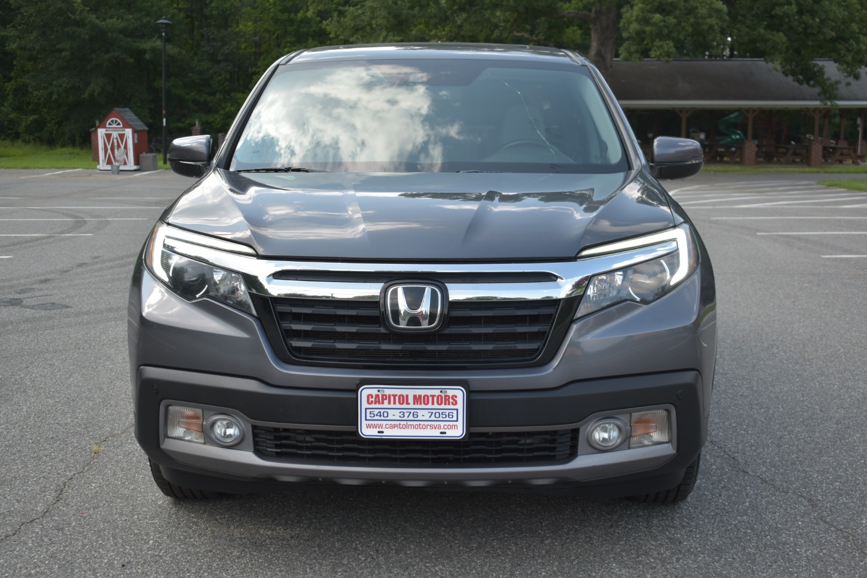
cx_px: 434
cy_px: 289
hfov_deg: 42.3
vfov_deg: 29.0
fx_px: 1120
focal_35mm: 46
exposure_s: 1/250
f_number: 4.2
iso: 100
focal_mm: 31
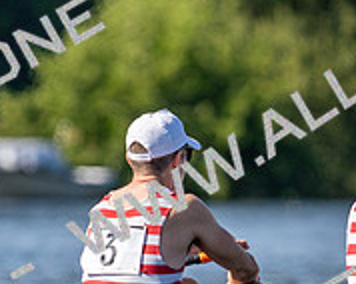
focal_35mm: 1398
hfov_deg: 1.4
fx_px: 14714
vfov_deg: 1.1
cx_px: 314
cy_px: 261
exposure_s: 1/1600
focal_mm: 456
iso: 320
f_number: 6.3
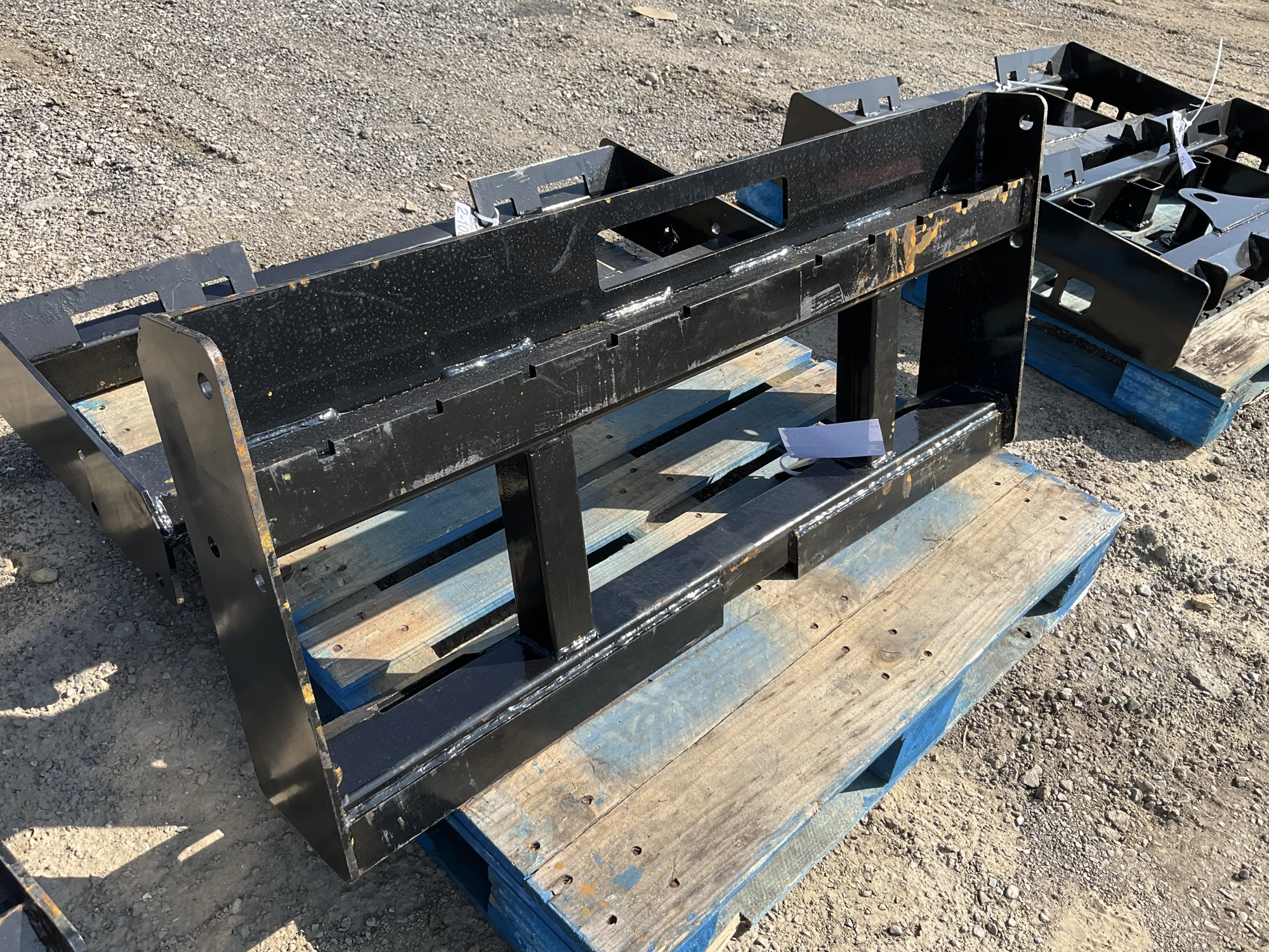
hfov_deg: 61.7
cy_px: 476
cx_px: 634
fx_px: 1063
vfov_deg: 48.2
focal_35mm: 29
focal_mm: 3
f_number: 1.8
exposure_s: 1/978
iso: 25
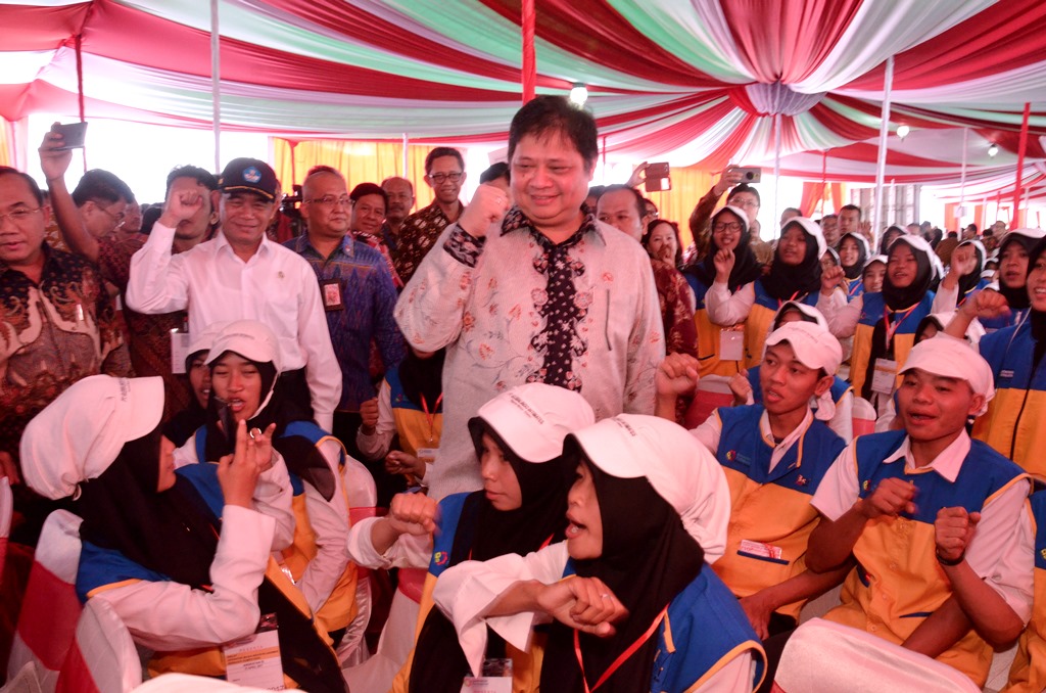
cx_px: 523
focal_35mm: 27
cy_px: 346
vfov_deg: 47.7
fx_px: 783
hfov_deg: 67.5
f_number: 9
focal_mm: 18
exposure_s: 1/60
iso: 2500
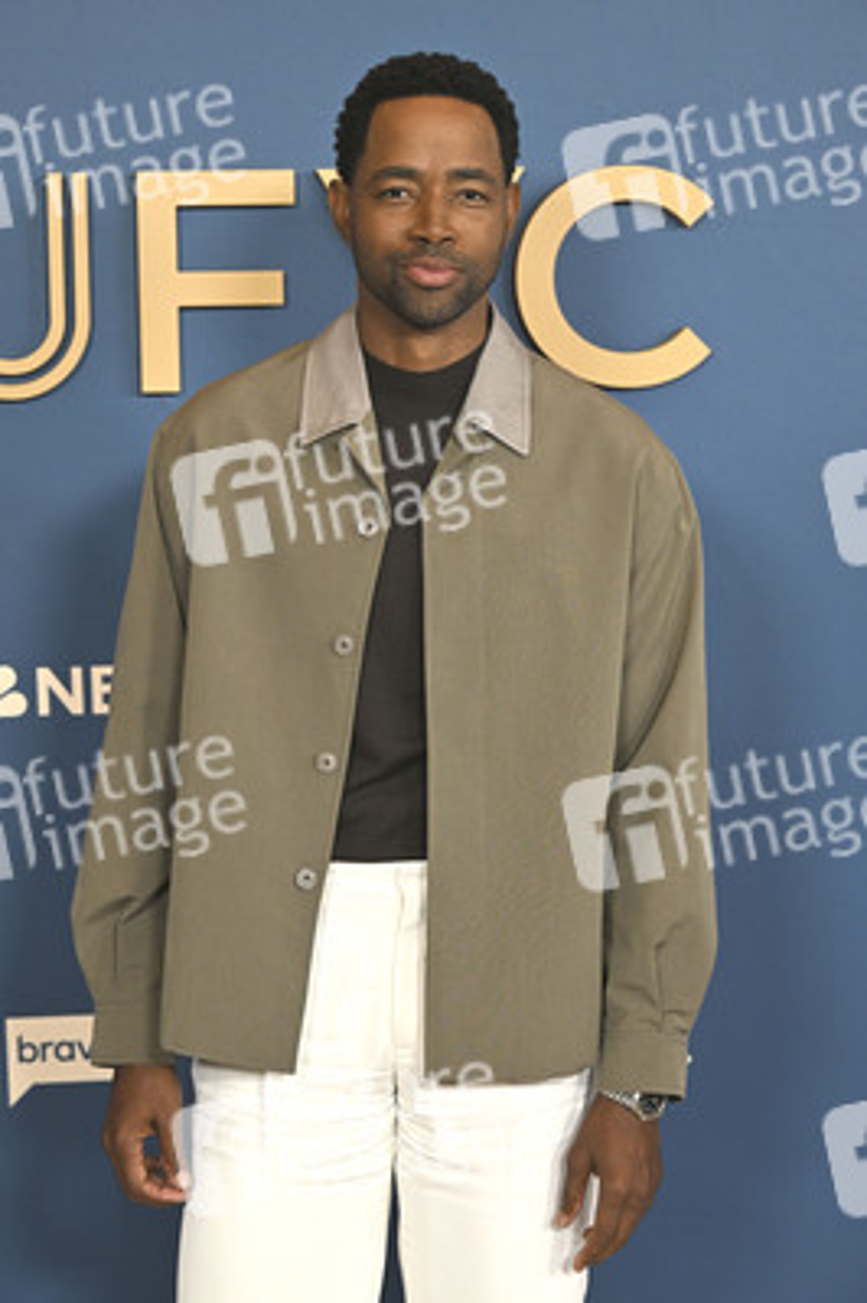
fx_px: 2859
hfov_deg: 17.2
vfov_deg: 25.7
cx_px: 434
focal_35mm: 79
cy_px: 652
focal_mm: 79
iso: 2000
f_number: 5
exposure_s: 1/320
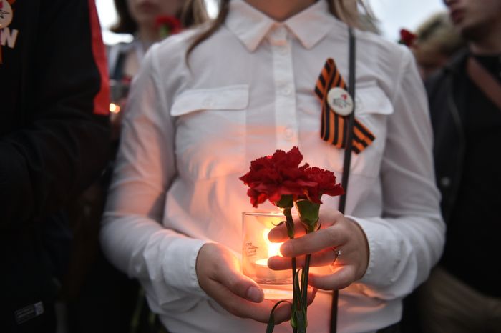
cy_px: 166
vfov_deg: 38.8
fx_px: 473
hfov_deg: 55.8
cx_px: 250
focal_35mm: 34
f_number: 2.8
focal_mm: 34
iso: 2500
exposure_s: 1/160
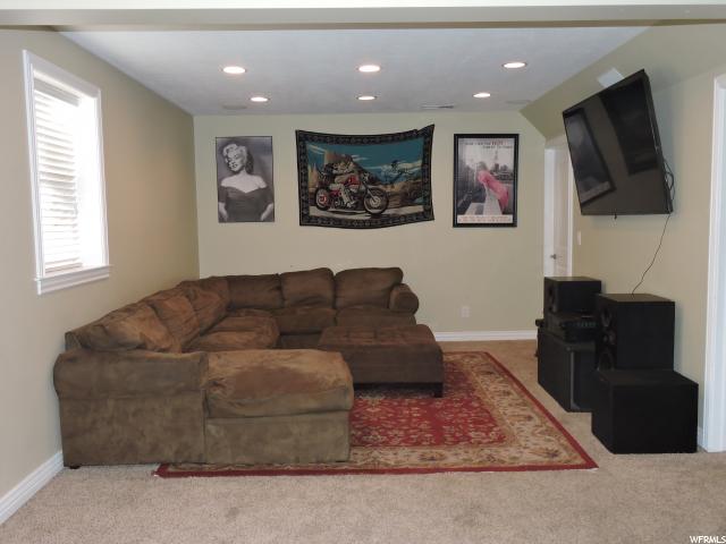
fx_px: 629
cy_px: 272
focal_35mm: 30
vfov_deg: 46.8
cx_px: 363
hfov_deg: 60.0
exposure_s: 1/30
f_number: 3.5
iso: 220
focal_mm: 5.4
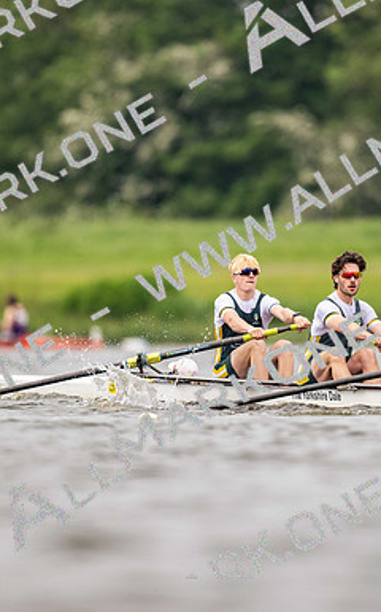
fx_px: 15346
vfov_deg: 2.3
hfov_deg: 1.4
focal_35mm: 922
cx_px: 332
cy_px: 306
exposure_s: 1/2000
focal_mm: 600
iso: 900
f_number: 4
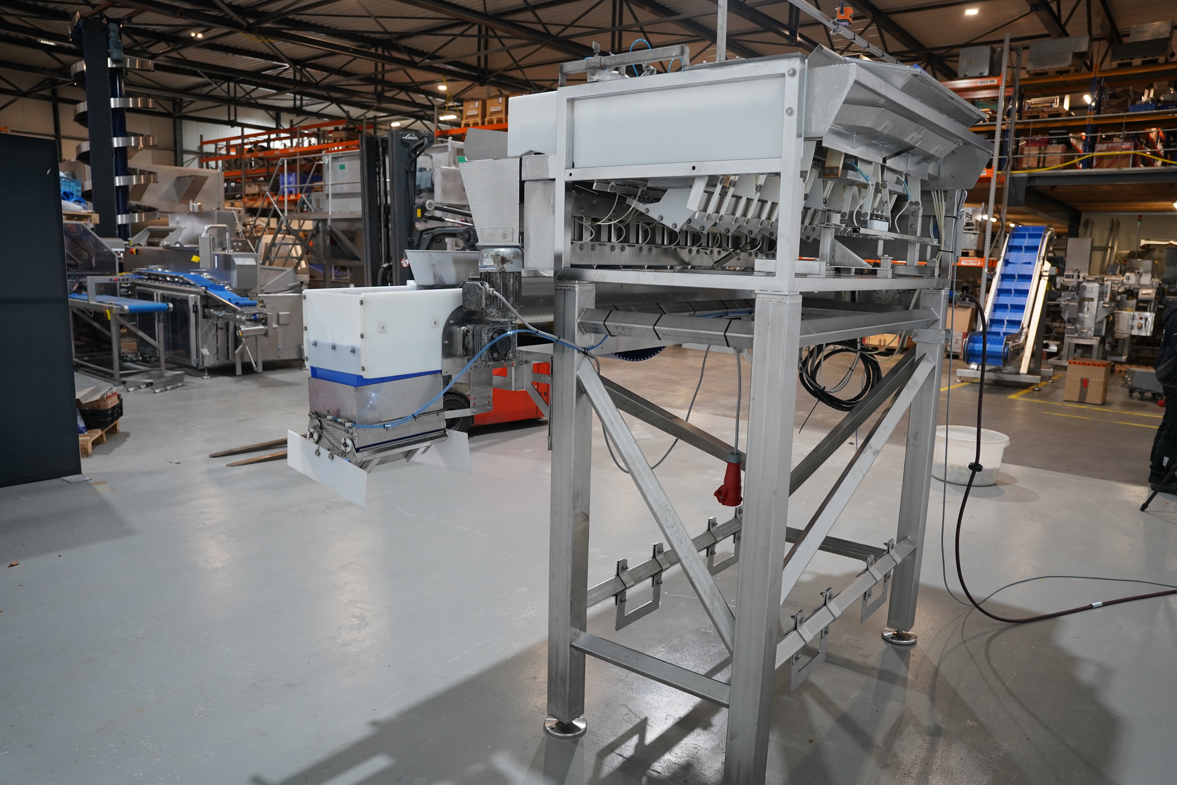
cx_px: 588
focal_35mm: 25
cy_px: 392
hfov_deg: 71.5
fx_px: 817
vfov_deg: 51.3
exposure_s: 1/160
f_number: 3.2
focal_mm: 25
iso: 1600
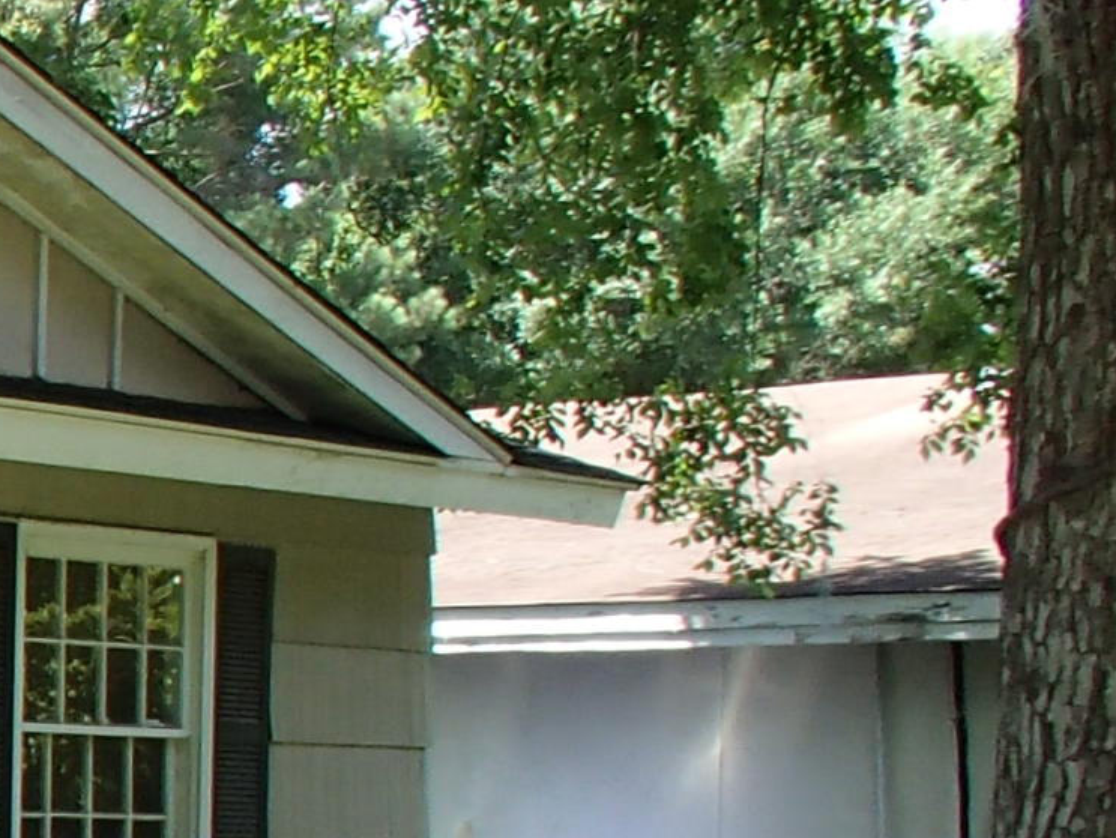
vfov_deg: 12.8
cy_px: 955
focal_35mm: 113
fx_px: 3645
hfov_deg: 14.4
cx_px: -1121
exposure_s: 1/125
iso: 100
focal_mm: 5
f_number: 3.9
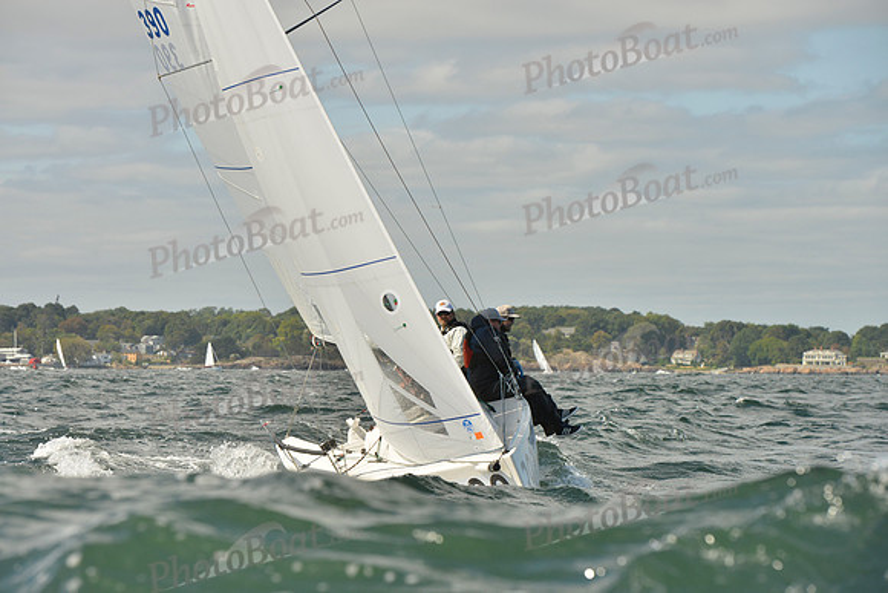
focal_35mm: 135
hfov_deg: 15.2
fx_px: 3331
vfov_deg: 10.2
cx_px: 444
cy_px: 296
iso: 400
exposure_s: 1/1600
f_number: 9
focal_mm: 135
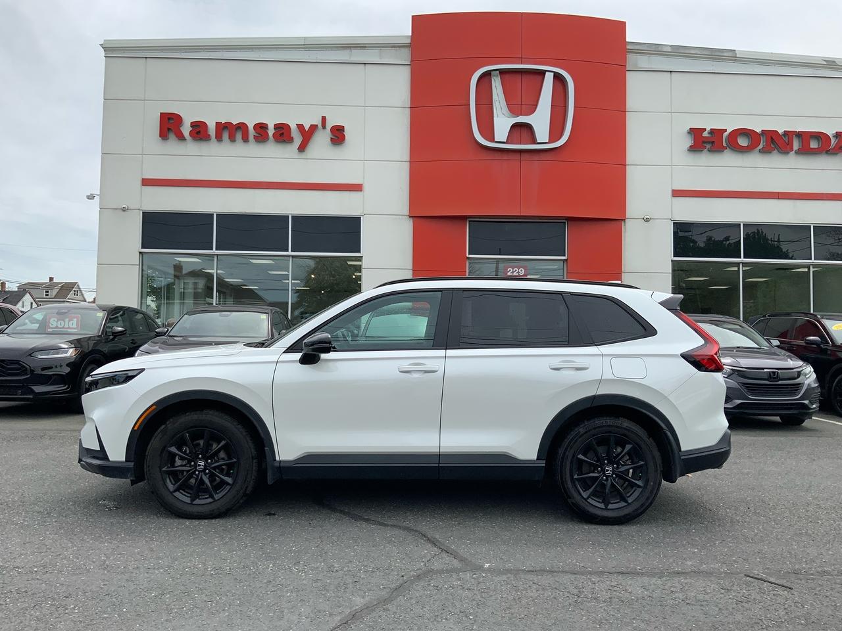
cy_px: 316
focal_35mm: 29
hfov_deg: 61.7
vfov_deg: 48.2
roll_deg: -0.4
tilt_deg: +1.9
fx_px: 705
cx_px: 421
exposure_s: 1/1912
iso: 16
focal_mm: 3
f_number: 1.8
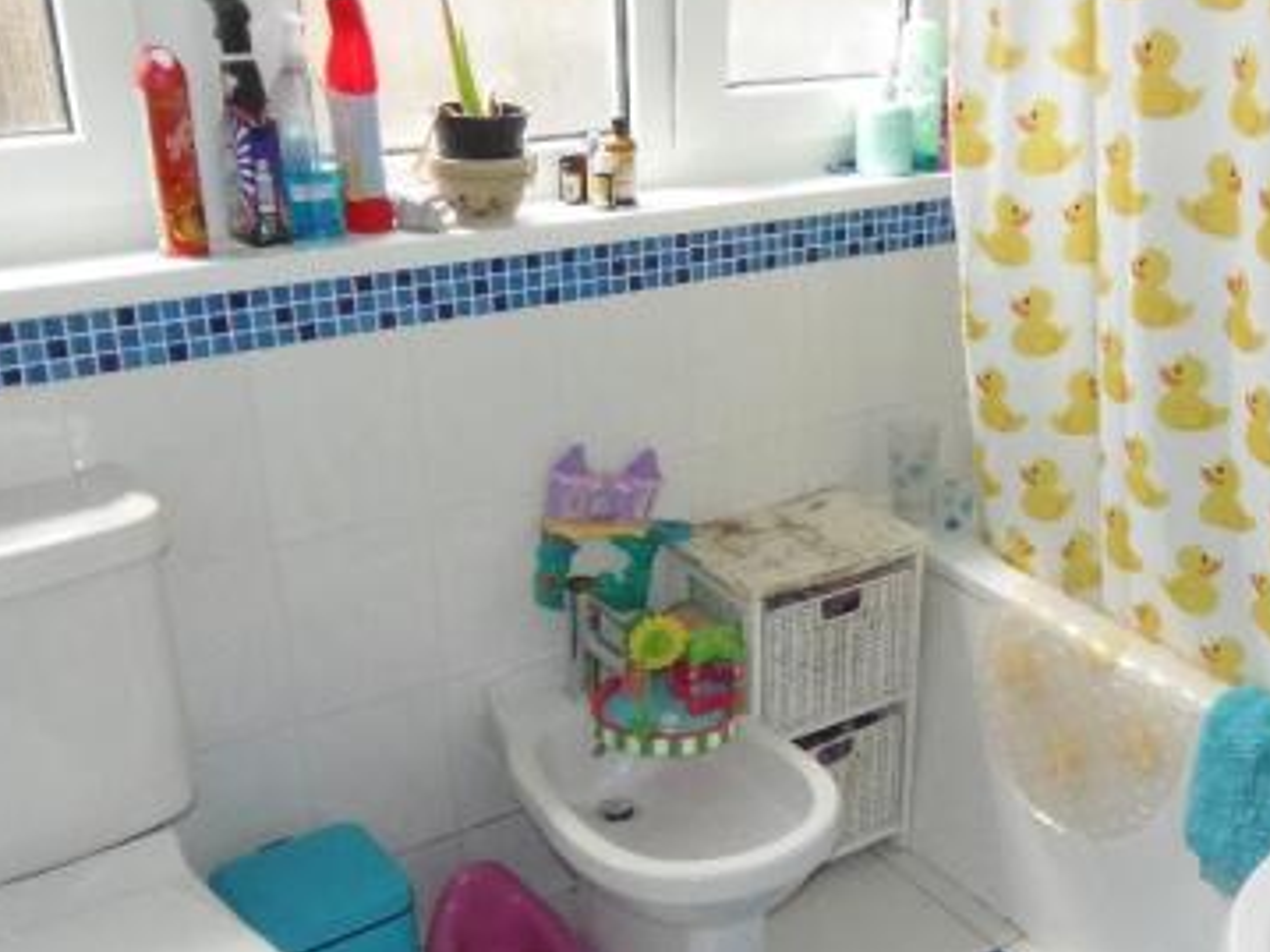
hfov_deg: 47.8
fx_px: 1430
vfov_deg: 36.7
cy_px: 554
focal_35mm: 39
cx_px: 702
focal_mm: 4.3
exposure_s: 1/640
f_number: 2.9
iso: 400
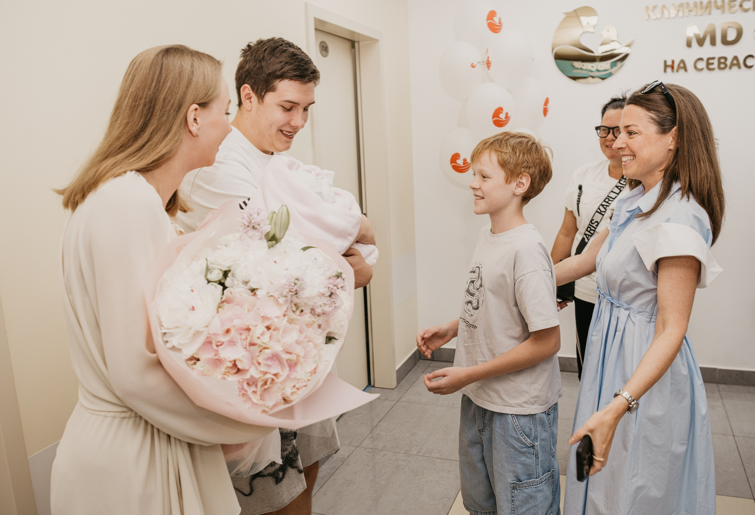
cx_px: 381
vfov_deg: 45.6
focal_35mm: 29
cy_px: 263
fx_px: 613
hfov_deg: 63.3
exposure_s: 1/160
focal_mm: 24
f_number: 4
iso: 320
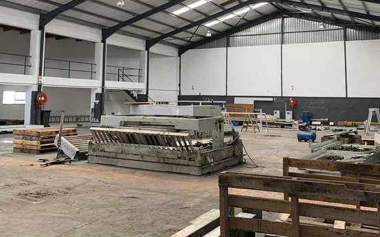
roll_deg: -1.3
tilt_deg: +6.3
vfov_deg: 32.2
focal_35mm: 39
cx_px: 191
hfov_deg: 50.4
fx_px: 404
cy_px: 63
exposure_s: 1/121
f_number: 1.8
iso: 50
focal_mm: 4.25
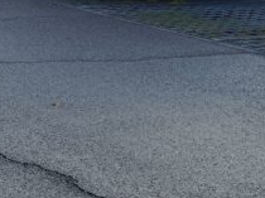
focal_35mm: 122
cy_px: -107
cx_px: 29
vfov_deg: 11.6
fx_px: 933
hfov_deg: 16.0
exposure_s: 1/364
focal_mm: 4.7
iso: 50
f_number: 1.7
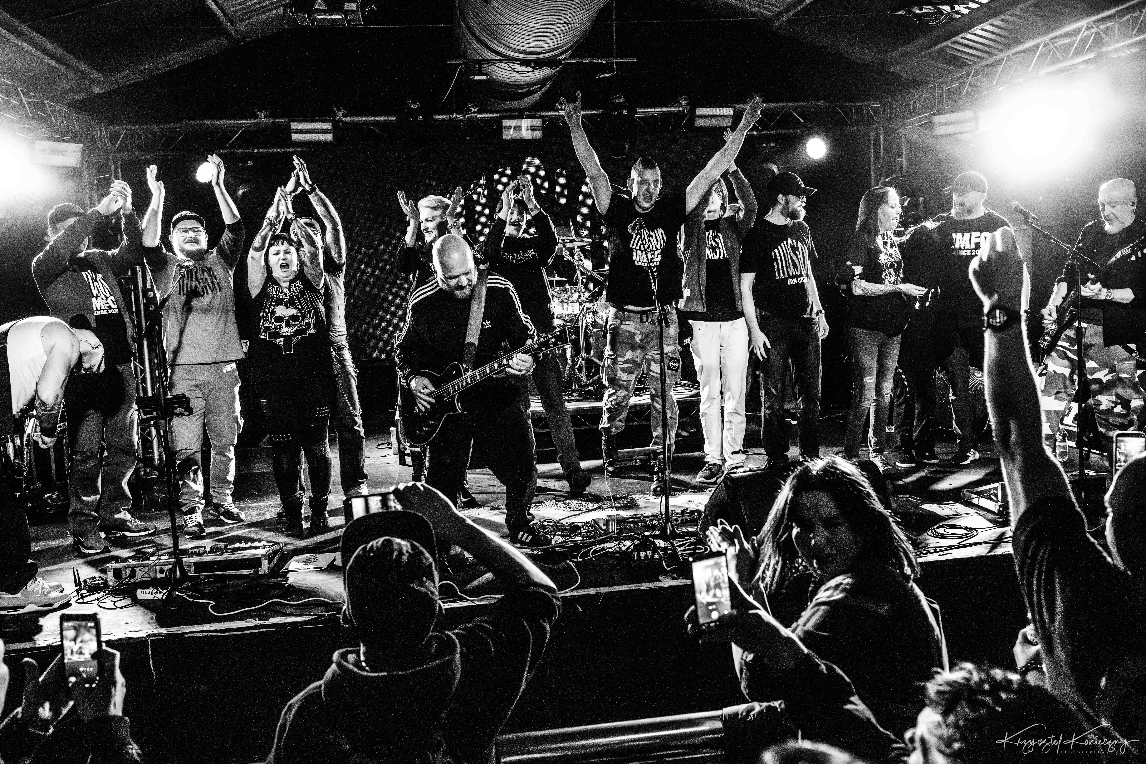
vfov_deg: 40.5
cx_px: 573
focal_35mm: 32
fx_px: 1035
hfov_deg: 58.0
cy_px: 382
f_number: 5
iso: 25600
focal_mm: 32.5
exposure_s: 1/400
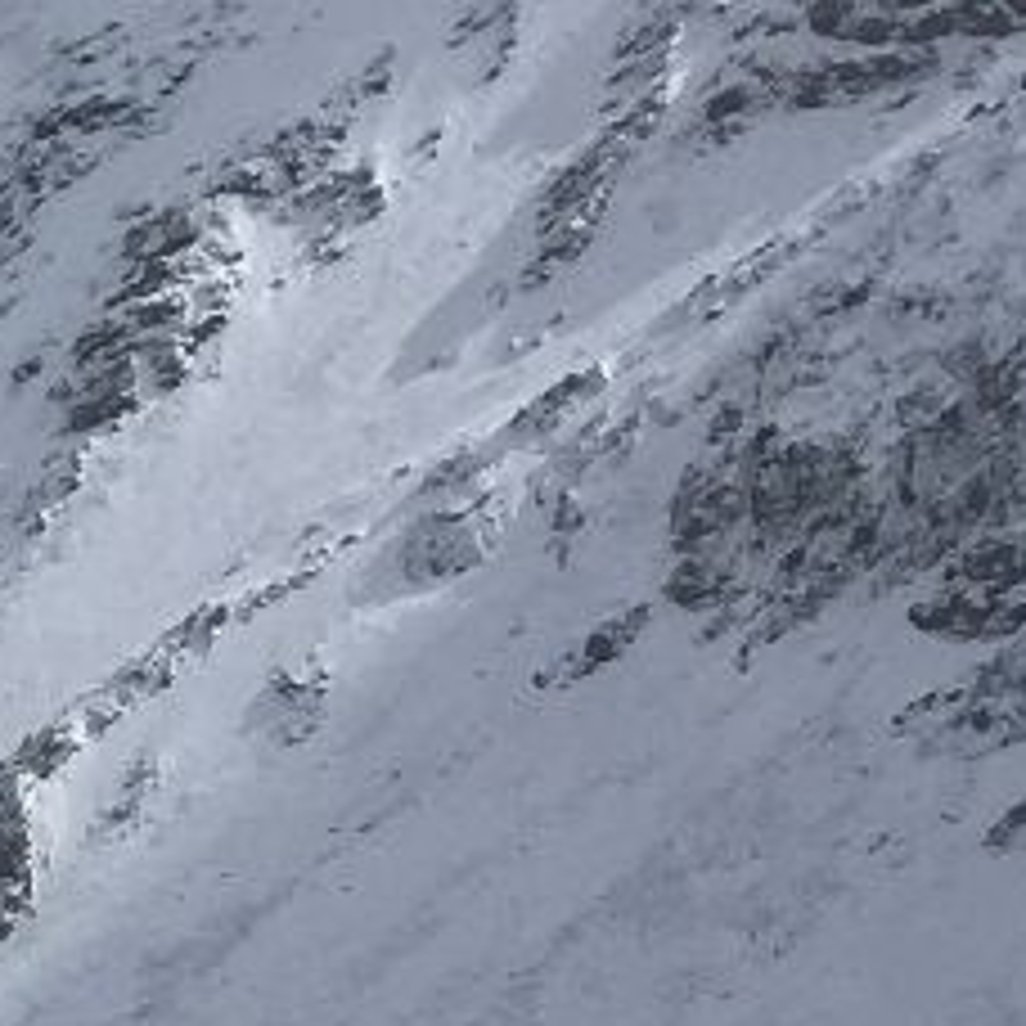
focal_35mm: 230
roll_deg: -6.5
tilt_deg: -34.4
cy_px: 2516
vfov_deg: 7.1
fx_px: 7713
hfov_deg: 7.1
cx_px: -1616
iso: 25
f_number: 2.2
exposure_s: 1/7692
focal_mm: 4.15
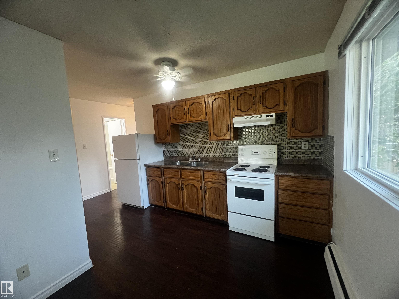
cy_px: 150
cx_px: 200
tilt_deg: -3.7
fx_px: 150
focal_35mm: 13
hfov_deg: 106.2
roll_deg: +3.4
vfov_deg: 89.9
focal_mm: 1.57
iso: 320
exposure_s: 1/60
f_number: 1.8
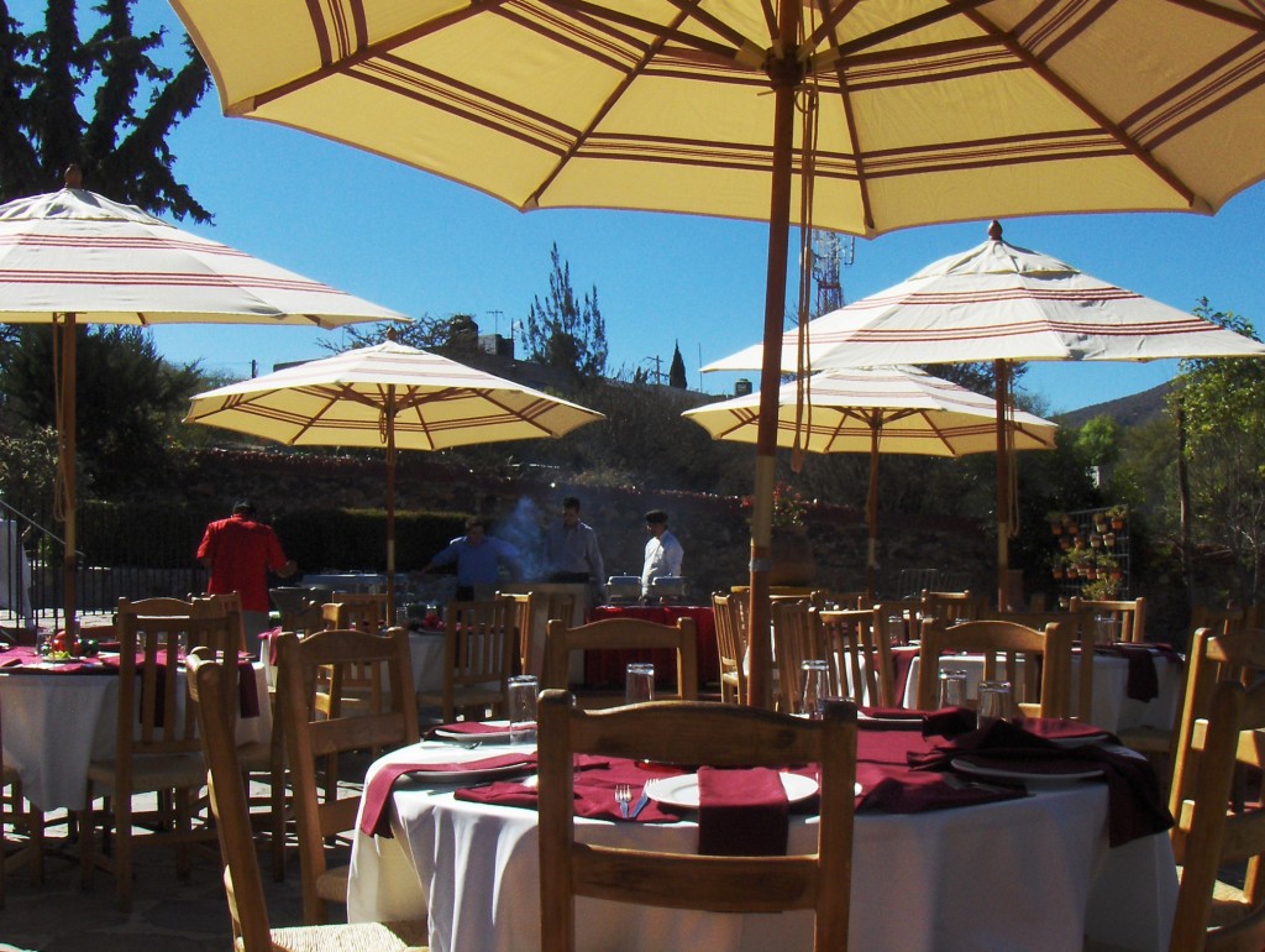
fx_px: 1500
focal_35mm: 41
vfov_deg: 35.2
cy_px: 476
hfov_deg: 45.7
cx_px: 632
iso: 100
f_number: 7.7
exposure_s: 1/485
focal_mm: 6.5
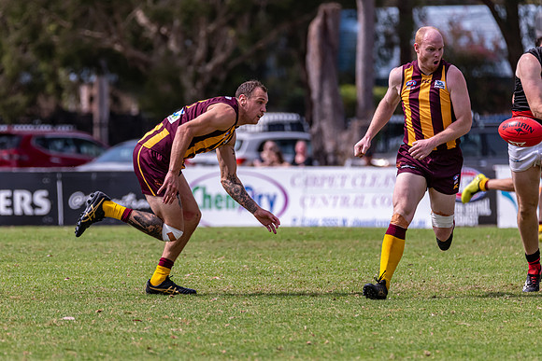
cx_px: 231
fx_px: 6372
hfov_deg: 4.9
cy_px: 197
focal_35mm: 423
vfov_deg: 3.3
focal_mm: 360
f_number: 6.3
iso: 800
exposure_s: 1/3200
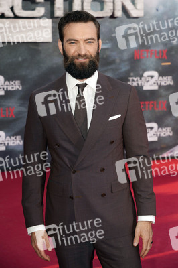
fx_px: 542
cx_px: 89
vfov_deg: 27.7
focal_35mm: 73
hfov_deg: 18.6
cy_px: 134
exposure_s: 1/125
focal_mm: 73
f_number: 6.3
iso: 100
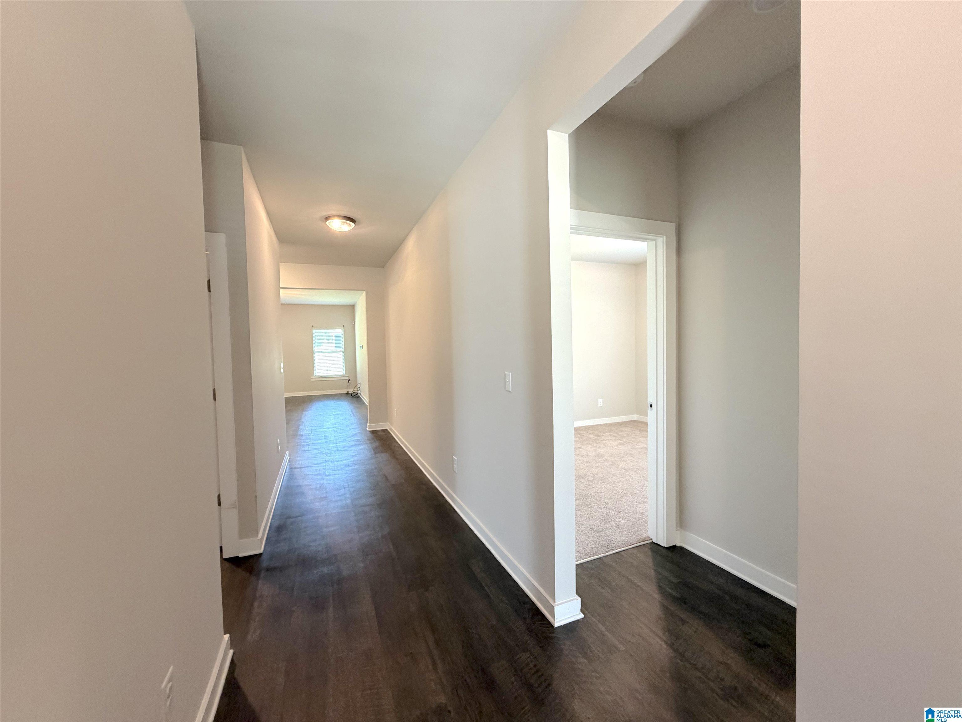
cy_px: 361
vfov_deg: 85.7
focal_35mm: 14
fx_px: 389
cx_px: 481
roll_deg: +0.9
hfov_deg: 102.1
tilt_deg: -1.2
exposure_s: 1/60
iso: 400
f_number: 2.2
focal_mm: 2.22
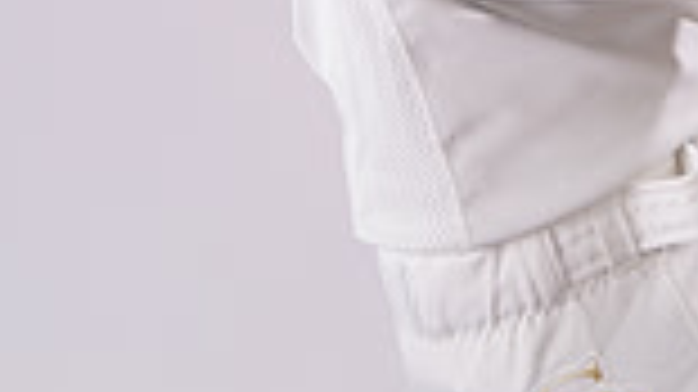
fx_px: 1350
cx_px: 549
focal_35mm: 73
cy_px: -545
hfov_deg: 28.4
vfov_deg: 12.8
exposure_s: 1/100
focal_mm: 24
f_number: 5.6
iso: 100
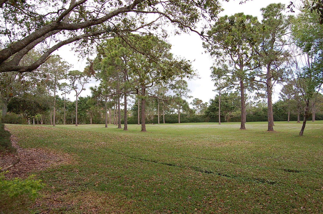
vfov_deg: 47.8
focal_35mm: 27
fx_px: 242
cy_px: 107
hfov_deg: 67.4
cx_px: 162
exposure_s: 1/200
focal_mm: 18
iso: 200
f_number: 7.1
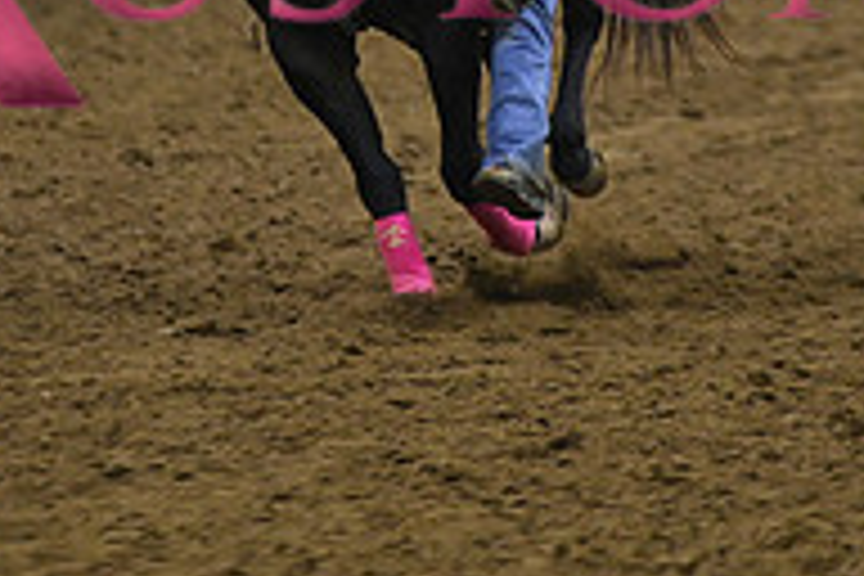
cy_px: -205
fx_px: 14471
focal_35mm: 603
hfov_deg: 3.4
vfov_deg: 2.3
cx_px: 518
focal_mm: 200
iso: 6400
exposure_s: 1/400
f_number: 2.8
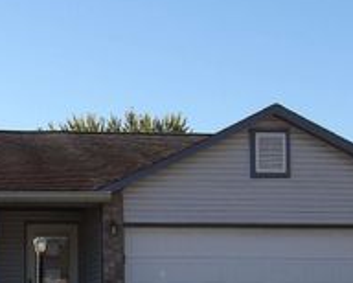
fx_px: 1035
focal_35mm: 99
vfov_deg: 15.4
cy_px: 258
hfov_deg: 19.0
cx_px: 39
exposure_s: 1/522
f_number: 3.7
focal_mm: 7
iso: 100
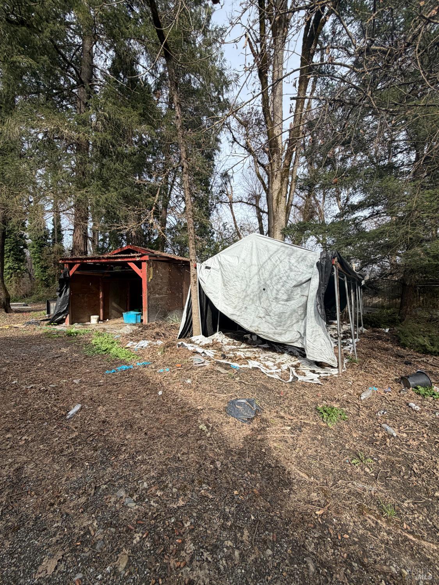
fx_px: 237
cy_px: 292
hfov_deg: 85.7
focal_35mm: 14
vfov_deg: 102.0
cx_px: 220
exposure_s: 1/502
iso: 50
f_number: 2.2
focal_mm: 2.22
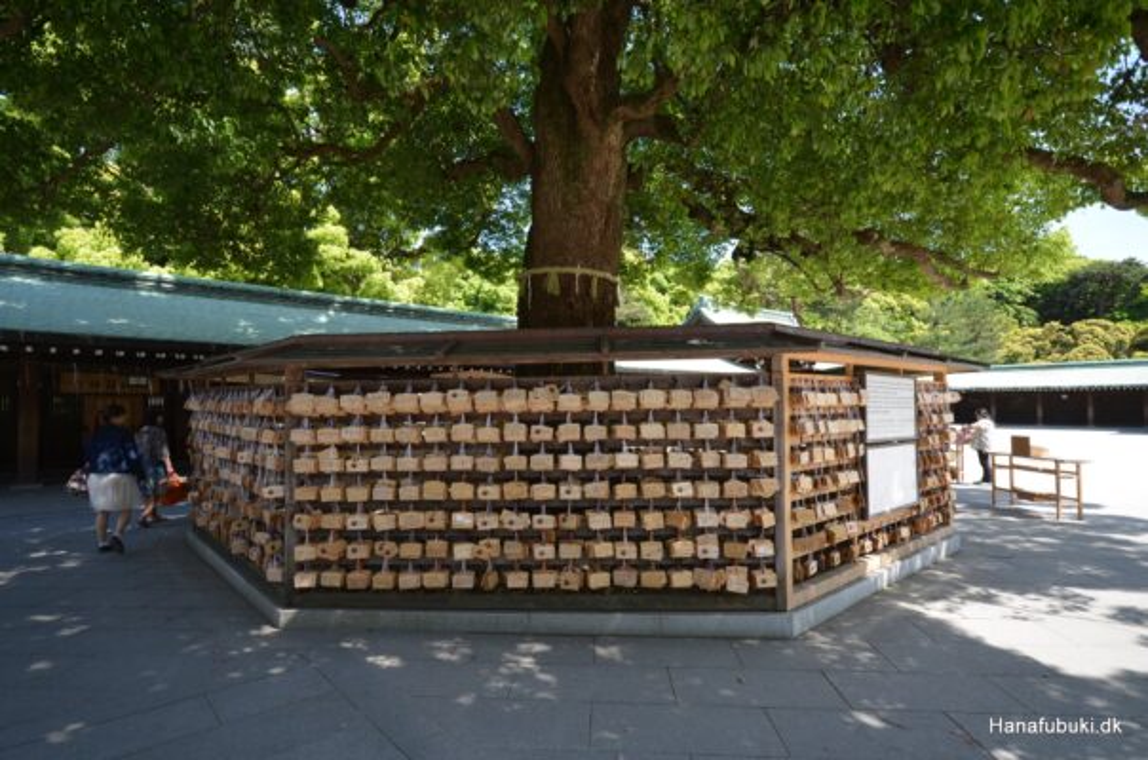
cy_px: 380
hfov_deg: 85.5
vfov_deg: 63.0
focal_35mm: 20
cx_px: 574
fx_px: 621
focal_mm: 13
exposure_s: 1/80
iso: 100
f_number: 7.1
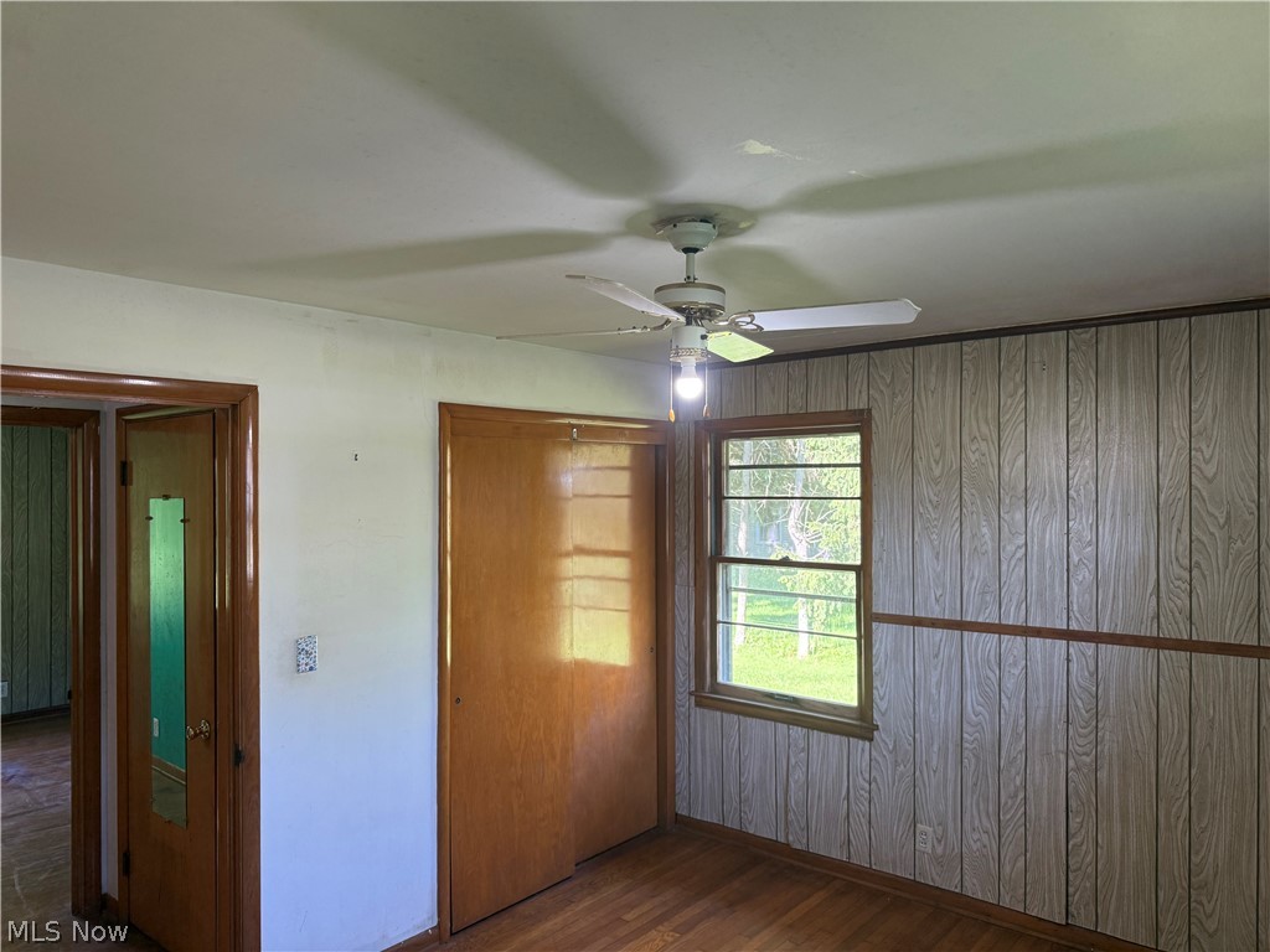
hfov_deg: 71.6
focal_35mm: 24
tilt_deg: +1.4
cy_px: 476
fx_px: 881
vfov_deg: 56.8
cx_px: 635
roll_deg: -0.6
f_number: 1.78
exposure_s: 1/120
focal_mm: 6.76
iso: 250
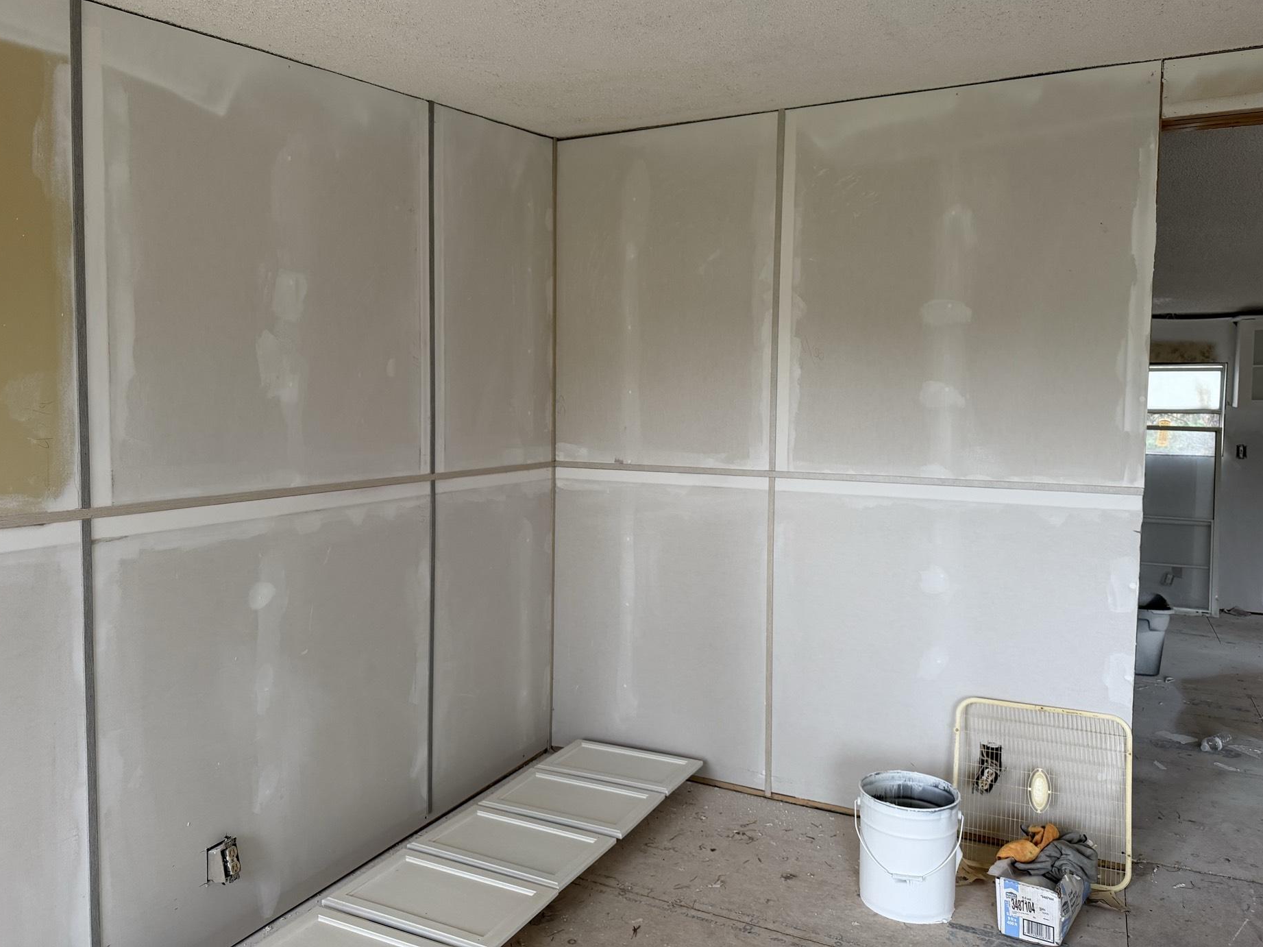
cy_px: 454
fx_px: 912
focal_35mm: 25
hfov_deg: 69.4
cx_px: 637
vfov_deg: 54.9
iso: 200
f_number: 1.78
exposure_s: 1/71
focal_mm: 6.76
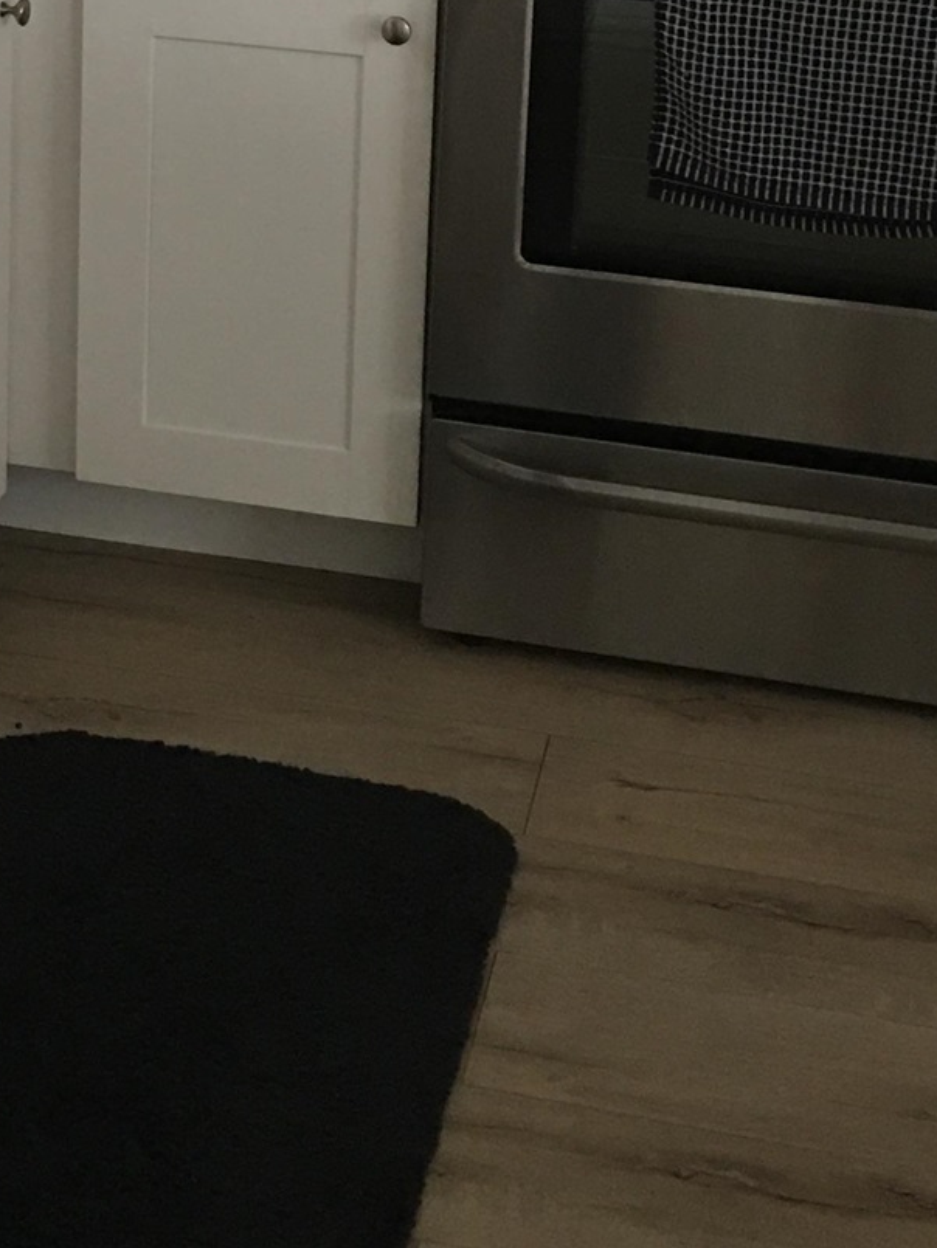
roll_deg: -1.5
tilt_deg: -11.5
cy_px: -140
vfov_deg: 22.2
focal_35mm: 83
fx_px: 2995
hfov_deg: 17.5
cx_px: 76
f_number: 2.2
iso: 80
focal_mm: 4.15
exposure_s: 1/10
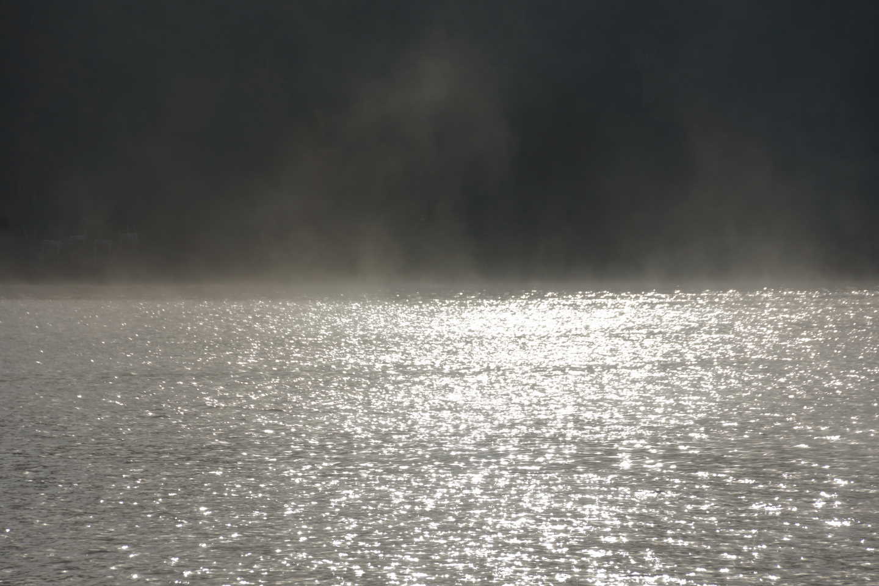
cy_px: 293
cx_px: 440
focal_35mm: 202
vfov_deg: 6.8
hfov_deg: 10.2
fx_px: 4944
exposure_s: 1/640
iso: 100
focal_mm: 135
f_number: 9
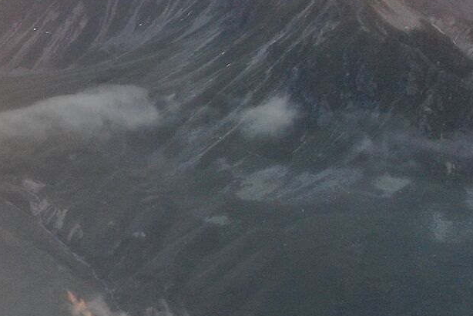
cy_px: 331
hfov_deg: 10.2
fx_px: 2563
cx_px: -250
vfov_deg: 7.0
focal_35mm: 195
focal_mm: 8.6
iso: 120
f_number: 3.8
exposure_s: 1/30
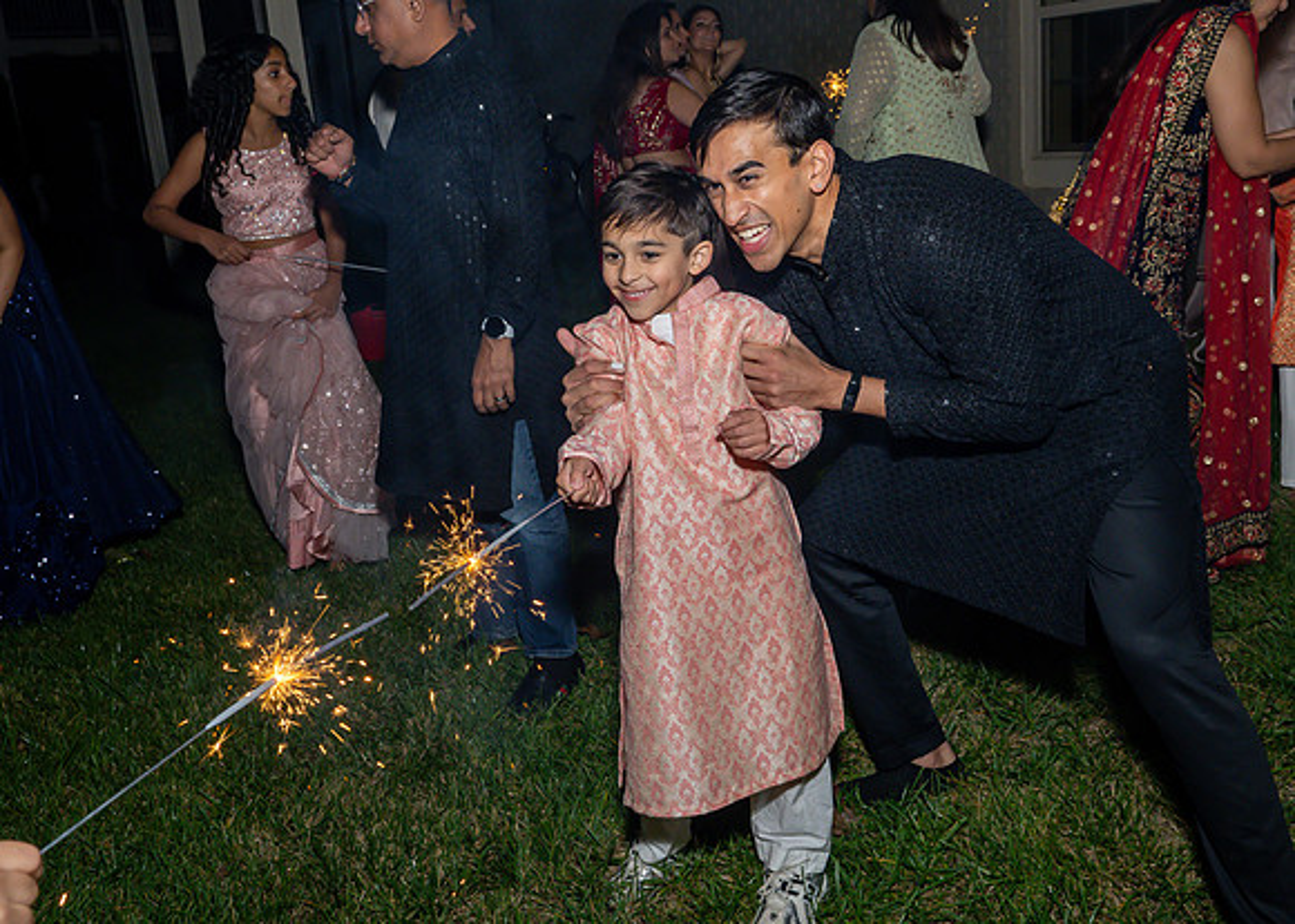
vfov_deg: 42.5
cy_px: 416
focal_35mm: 32
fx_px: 1186
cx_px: 678
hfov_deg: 57.2
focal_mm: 19
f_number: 7.1
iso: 500
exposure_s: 1/250
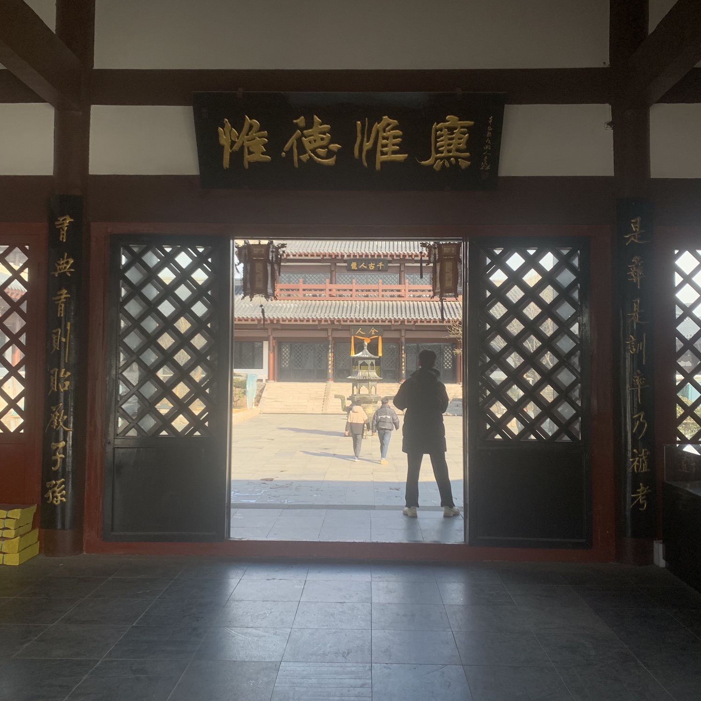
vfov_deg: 52.5
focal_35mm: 31
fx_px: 710
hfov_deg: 52.5
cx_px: 364
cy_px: 351
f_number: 1.8
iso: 25
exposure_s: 1/561
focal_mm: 4.25
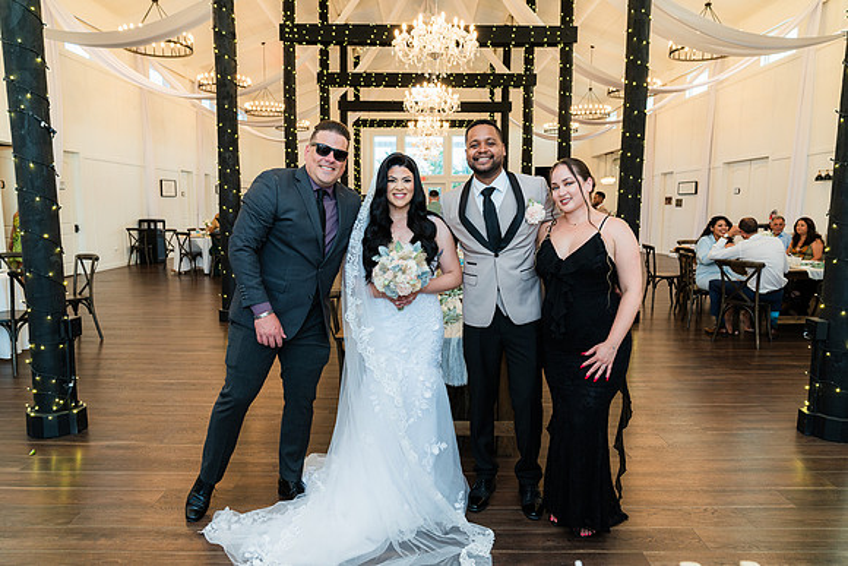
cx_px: 424
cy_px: 283
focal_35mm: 24
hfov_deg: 72.8
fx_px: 575
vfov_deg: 52.4
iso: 400
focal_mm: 24
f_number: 4
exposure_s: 1/60
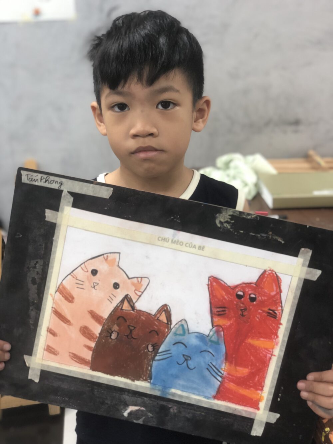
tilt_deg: -17.8
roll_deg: +0.6
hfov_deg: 28.0
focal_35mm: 52
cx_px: 166
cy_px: 222
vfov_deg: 36.8
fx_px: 667
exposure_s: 1/50
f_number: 2.4
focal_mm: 6
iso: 80
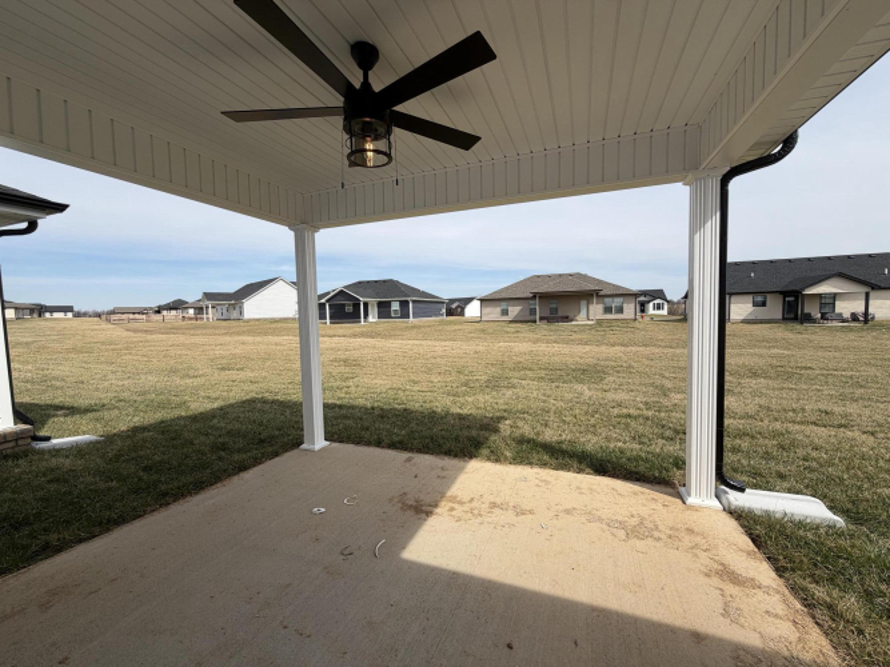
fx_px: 360
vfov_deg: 85.7
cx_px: 445
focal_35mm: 14
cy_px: 334
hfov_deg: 102.1
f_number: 2.2
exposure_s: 1/985
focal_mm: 2.22
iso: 20
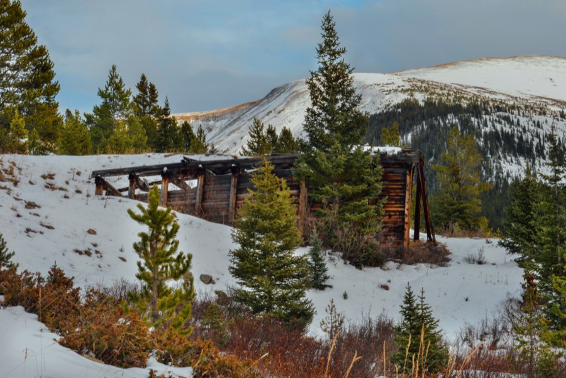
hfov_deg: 28.8
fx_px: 1100
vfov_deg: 19.5
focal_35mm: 70
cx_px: 283
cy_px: 189
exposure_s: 1/40
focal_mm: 70
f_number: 22
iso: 800
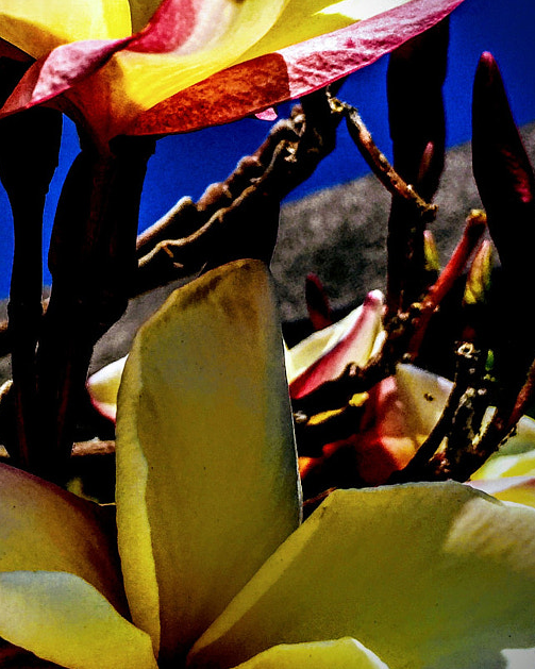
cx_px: 100
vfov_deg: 26.4
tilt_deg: +34.5
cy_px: 263
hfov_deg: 21.0
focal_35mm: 72
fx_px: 1425
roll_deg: -21.9
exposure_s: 1/3597
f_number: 2.2
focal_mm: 4.15
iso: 32
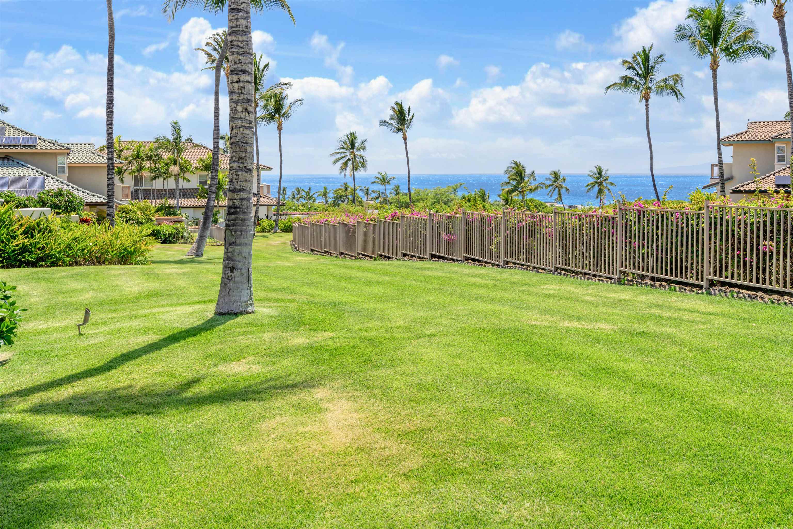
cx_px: 396
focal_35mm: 35
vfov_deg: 37.9
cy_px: 264
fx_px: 771
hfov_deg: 54.4
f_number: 11
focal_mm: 35
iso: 80
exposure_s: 1/25
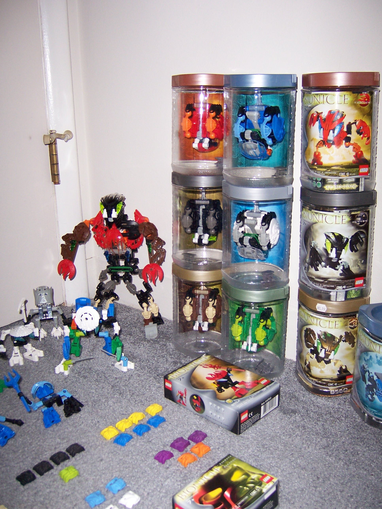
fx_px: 530
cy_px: 254
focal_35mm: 36
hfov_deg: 39.7
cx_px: 191
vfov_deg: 51.4
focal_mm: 6.2
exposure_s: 1/60
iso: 125
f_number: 2.8
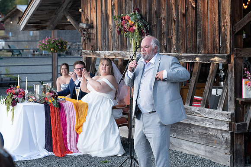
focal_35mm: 99
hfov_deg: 20.6
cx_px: 126
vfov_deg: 13.8
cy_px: 84
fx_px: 690
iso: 320
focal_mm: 99
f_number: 5.6
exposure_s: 1/125
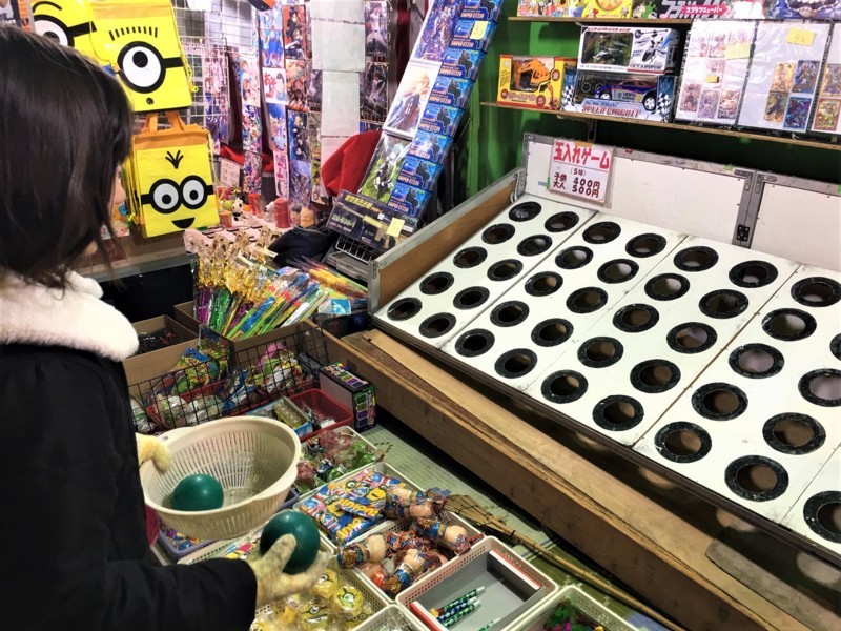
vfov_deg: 48.2
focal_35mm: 29
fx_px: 705
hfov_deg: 61.7
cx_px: 420
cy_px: 316
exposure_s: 1/15
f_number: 2.2
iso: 25
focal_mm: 4.15
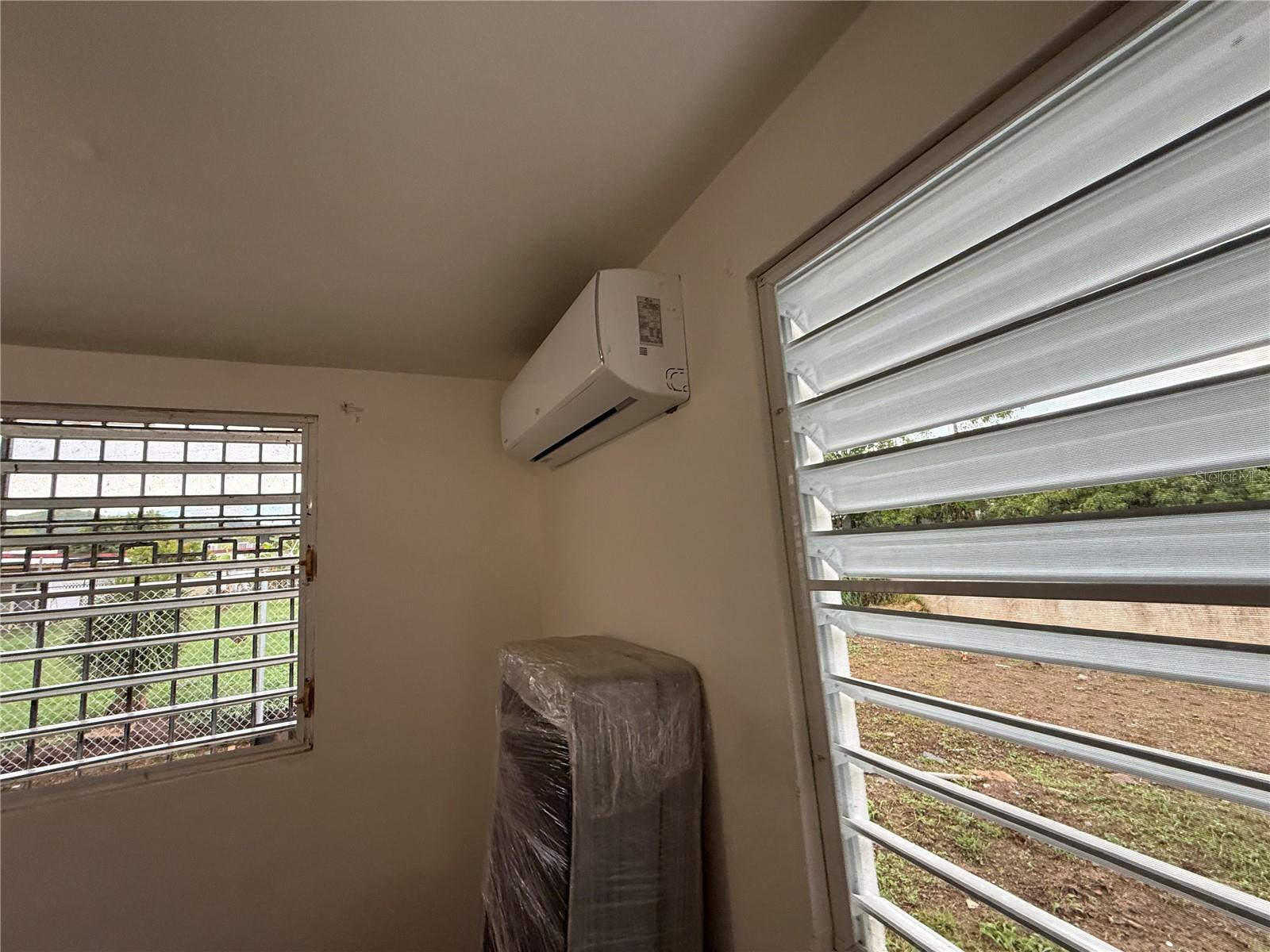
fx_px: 514
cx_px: 635
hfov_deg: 102.1
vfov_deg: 85.7
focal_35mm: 14
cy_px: 476
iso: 160
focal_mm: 2.22
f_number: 2.2
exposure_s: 1/99
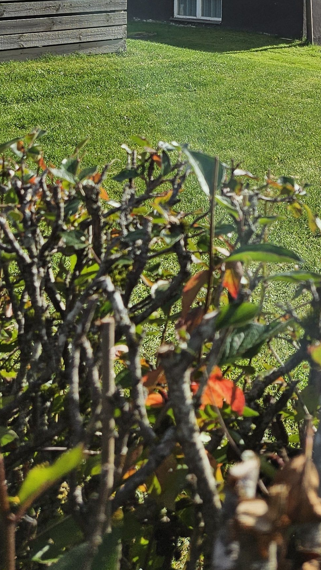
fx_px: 878
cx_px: 334
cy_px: -45
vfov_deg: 32.1
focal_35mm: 58
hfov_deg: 20.0
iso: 25
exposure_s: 1/2671
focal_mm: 5.4
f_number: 1.8
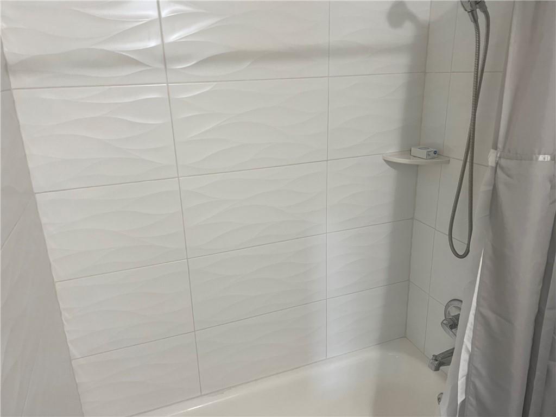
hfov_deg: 67.3
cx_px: 278
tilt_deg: -19.0
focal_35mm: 26
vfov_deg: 53.1
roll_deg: +2.0
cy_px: 208
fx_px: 418
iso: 125
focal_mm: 5.7
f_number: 1.5
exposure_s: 1/60
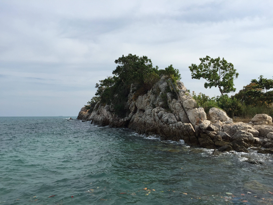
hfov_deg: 61.7
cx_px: 136
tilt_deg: +4.0
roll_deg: -0.8
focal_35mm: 29
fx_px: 229
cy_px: 102
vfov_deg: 48.2
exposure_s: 1/2083
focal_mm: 4.15
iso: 32
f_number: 2.2
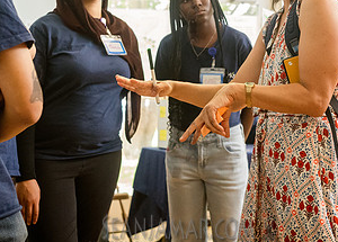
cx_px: 230
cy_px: 32
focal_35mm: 74
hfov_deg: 26.6
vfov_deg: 19.0
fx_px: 711
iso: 4000
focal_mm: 35
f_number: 4
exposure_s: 1/400
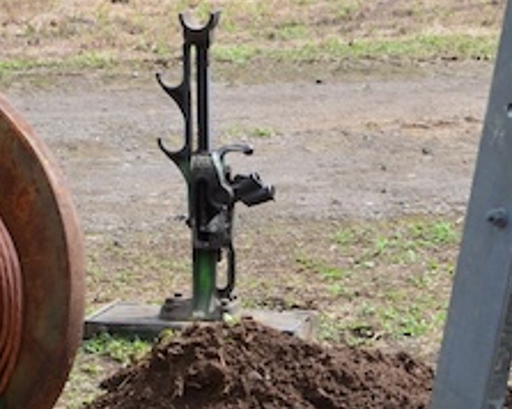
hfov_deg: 7.0
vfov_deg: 5.6
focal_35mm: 278
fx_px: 4204
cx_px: 158
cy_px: 216
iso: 140
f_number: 11
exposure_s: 1/125
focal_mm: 55
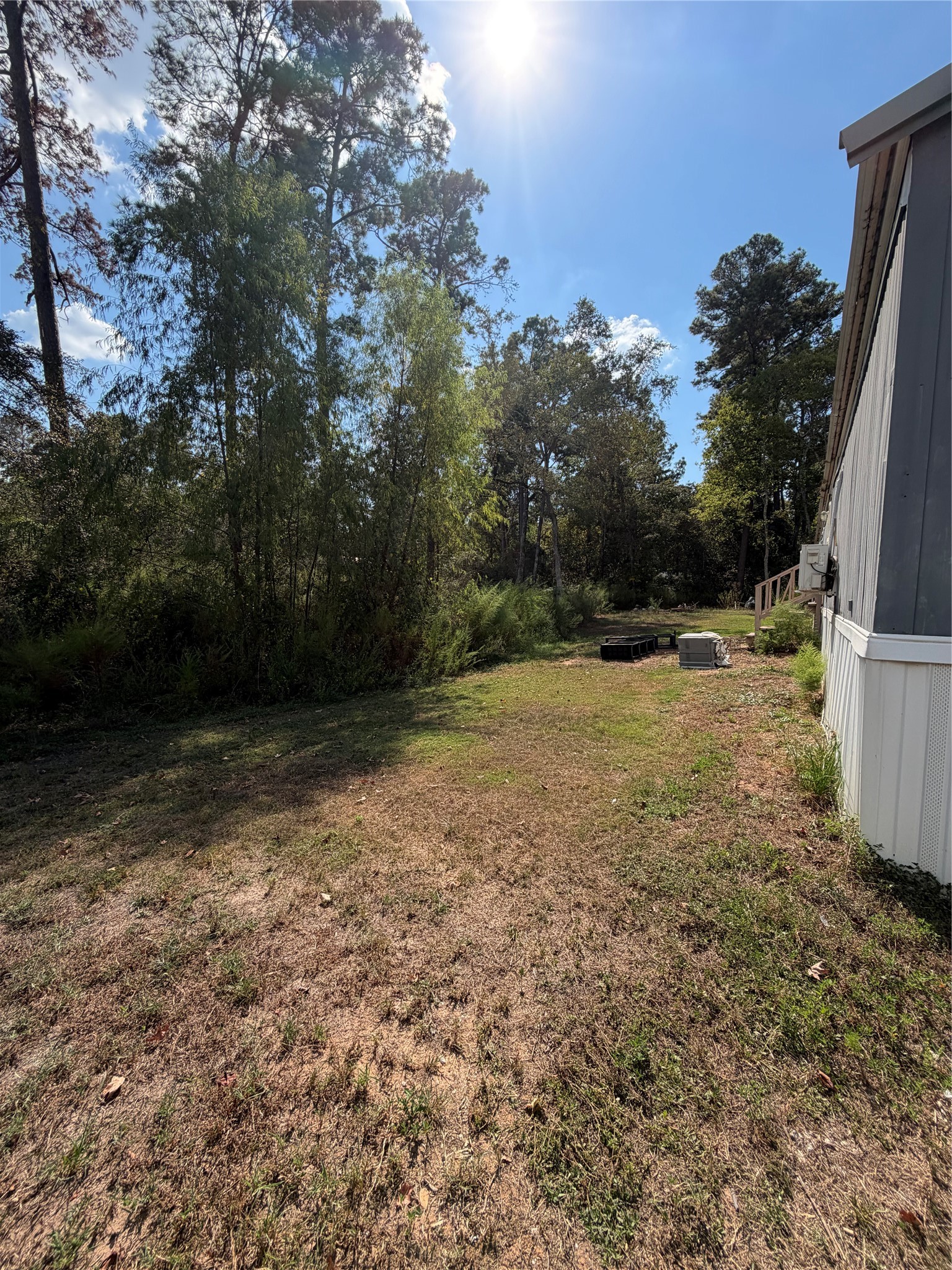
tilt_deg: -3.1
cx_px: 476
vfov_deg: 102.1
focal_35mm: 14
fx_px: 513
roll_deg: -0.1
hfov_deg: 85.7
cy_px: 635
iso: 32
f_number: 2.2
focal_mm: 2.22
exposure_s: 1/864
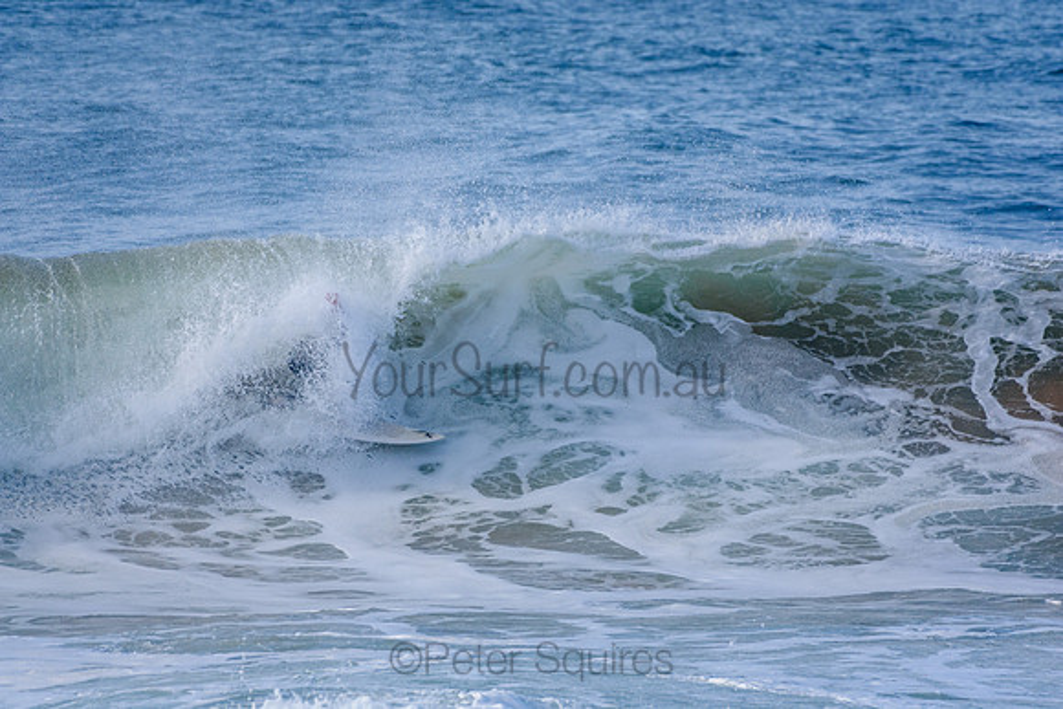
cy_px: 354
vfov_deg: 1.8
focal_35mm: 750
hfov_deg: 2.7
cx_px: 532
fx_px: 22150
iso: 400
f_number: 5.6
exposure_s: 1/2000
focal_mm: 500
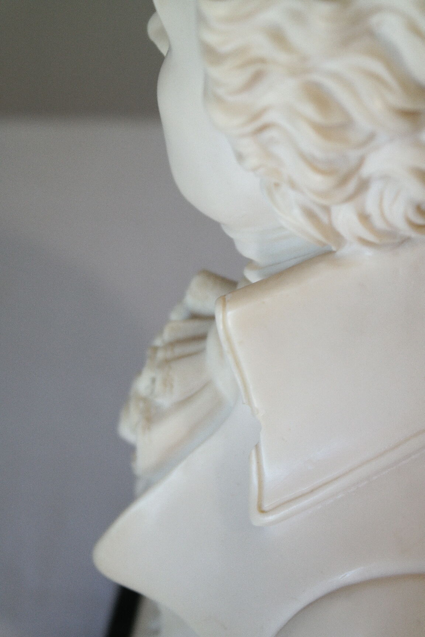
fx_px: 1363
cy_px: 318
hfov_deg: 17.7
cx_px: 212
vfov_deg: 26.3
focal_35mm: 77
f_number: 5.6
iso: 400
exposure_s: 1/80
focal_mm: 50
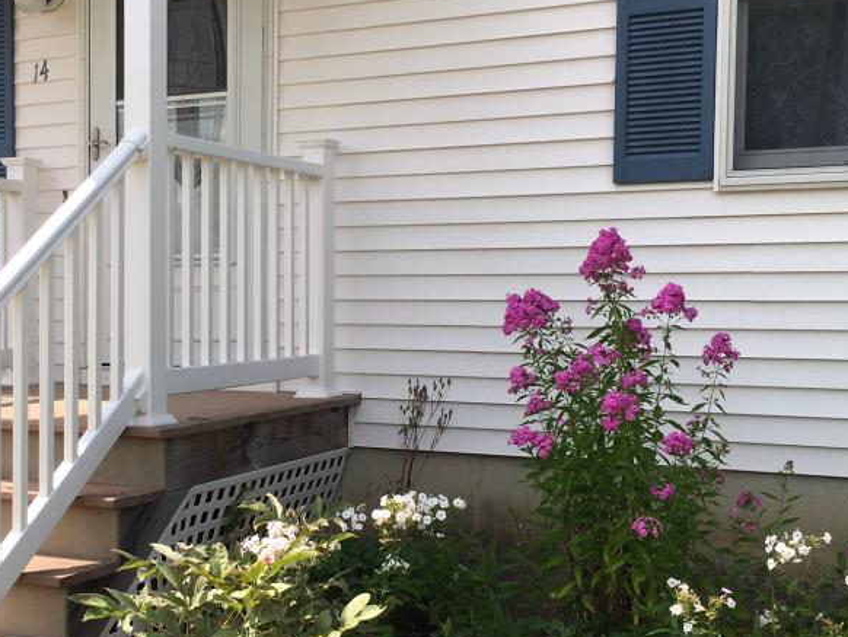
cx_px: 296
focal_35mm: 51
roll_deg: +0.2
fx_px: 1250
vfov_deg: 28.6
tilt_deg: -0.6
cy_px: 354
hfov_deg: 37.2
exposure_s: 1/1282
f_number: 2.2
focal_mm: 4.15
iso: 25
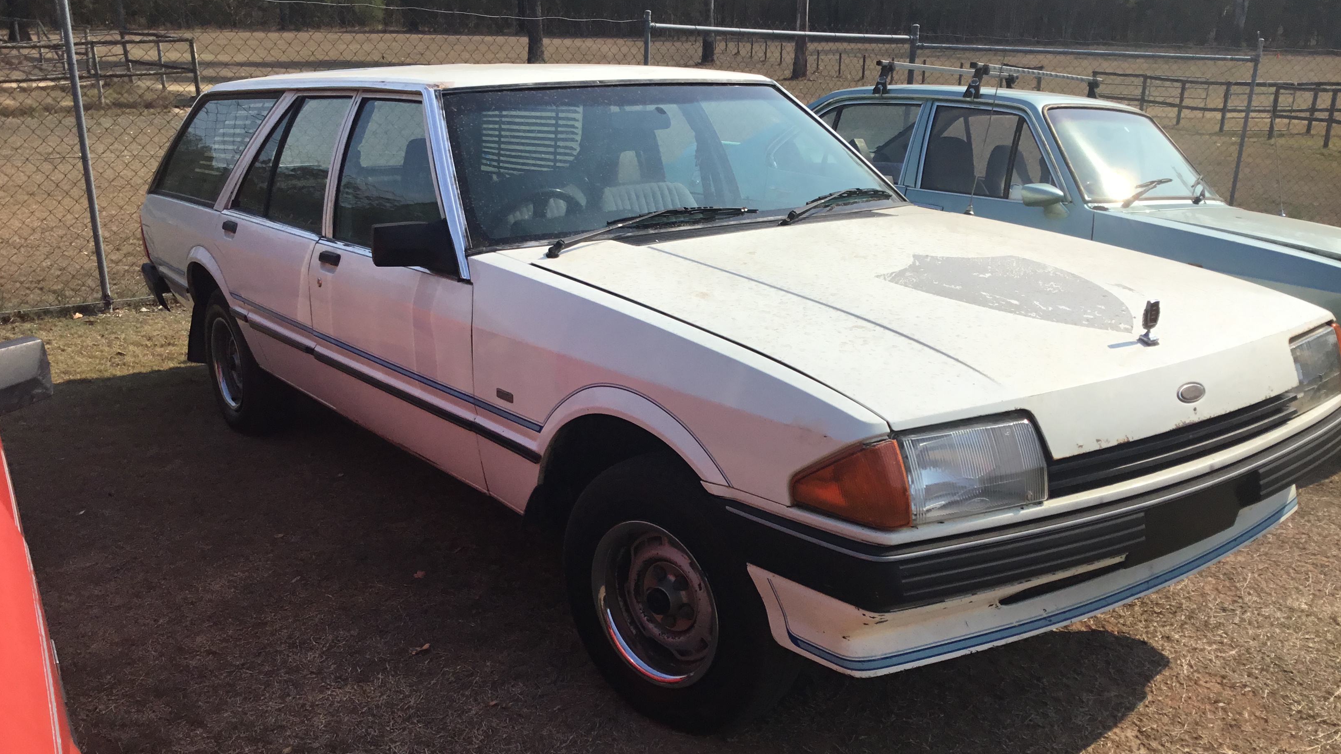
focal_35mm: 34
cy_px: 414
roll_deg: -0.5
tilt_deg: -20.6
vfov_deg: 34.6
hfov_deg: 58.0
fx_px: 1209
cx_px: 667
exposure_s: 1/1664
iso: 25
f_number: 2.4
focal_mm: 3.3
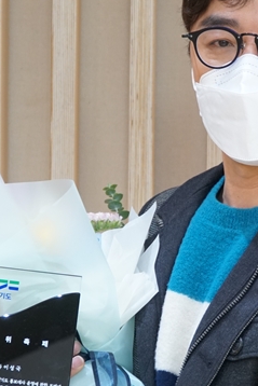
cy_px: 314
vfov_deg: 10.7
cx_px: 150
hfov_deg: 7.1
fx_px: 2065
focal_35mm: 192
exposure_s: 1/80
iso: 1000
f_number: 4
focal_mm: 51
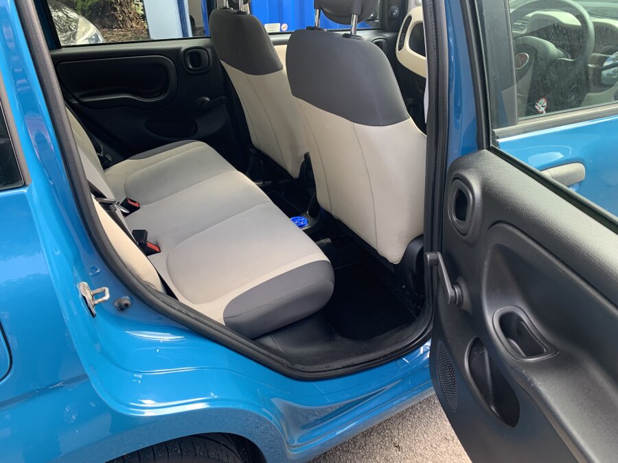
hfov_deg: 67.3
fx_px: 464
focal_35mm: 26
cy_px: 232
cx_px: 309
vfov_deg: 53.1
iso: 64
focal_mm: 4.25
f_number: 1.8
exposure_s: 1/121
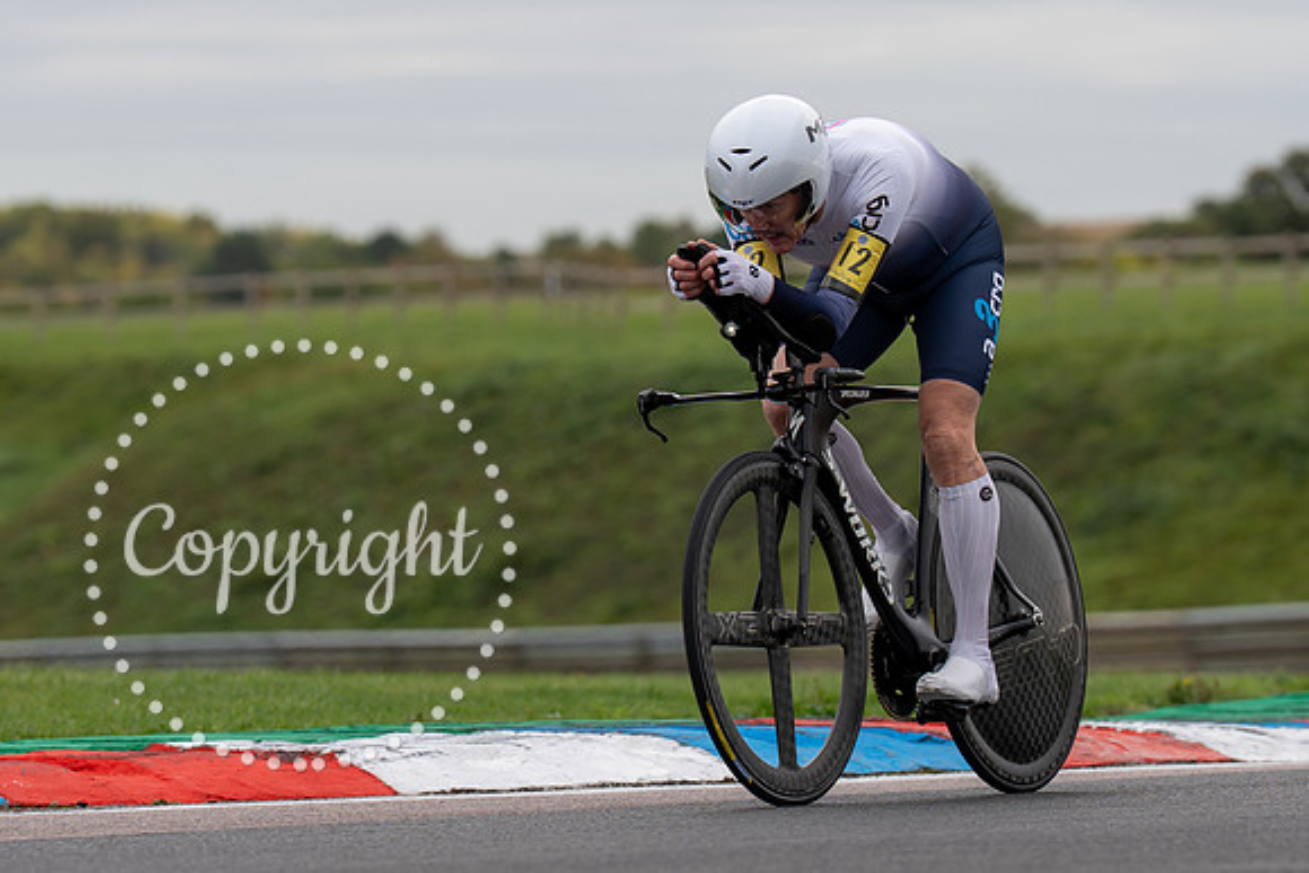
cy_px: 459
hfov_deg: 7.1
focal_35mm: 288
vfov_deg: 4.8
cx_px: 726
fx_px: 10485
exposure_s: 1/800
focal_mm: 158
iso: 125
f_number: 4
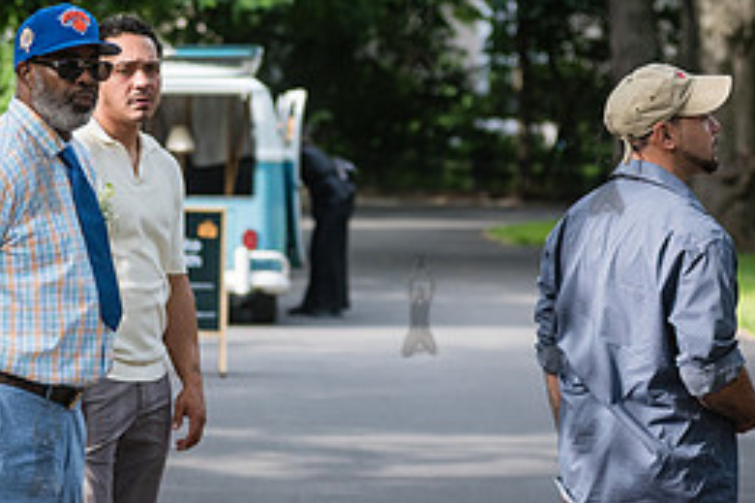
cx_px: 44
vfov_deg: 6.6
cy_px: 164
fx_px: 4338
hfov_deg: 9.9
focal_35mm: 207
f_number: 4
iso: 1000
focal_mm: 92
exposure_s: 1/1250
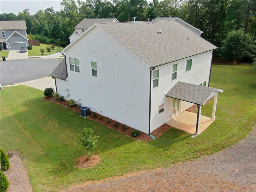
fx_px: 214
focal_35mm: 29
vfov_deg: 48.2
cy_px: 96
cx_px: 128
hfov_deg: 61.7
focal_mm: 5.11
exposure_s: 1/320
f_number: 3
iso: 100
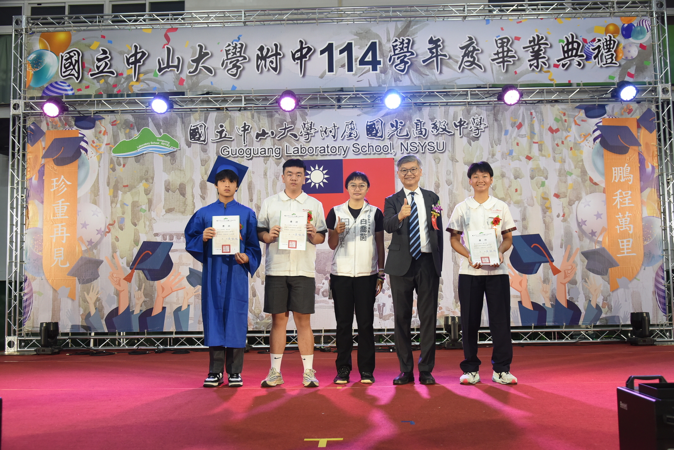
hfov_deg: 58.7
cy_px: 225
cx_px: 337
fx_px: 599
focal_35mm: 32
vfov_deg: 41.1
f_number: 5.6
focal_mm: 32
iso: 1600
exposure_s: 1/100
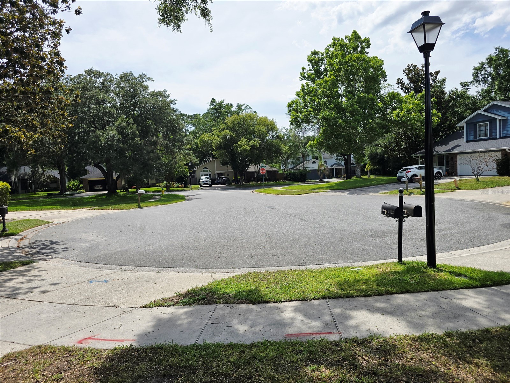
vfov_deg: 58.9
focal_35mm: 23
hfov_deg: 73.9
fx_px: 339
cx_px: 255
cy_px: 192
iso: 12
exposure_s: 1/1111
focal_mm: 6.3
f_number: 1.7
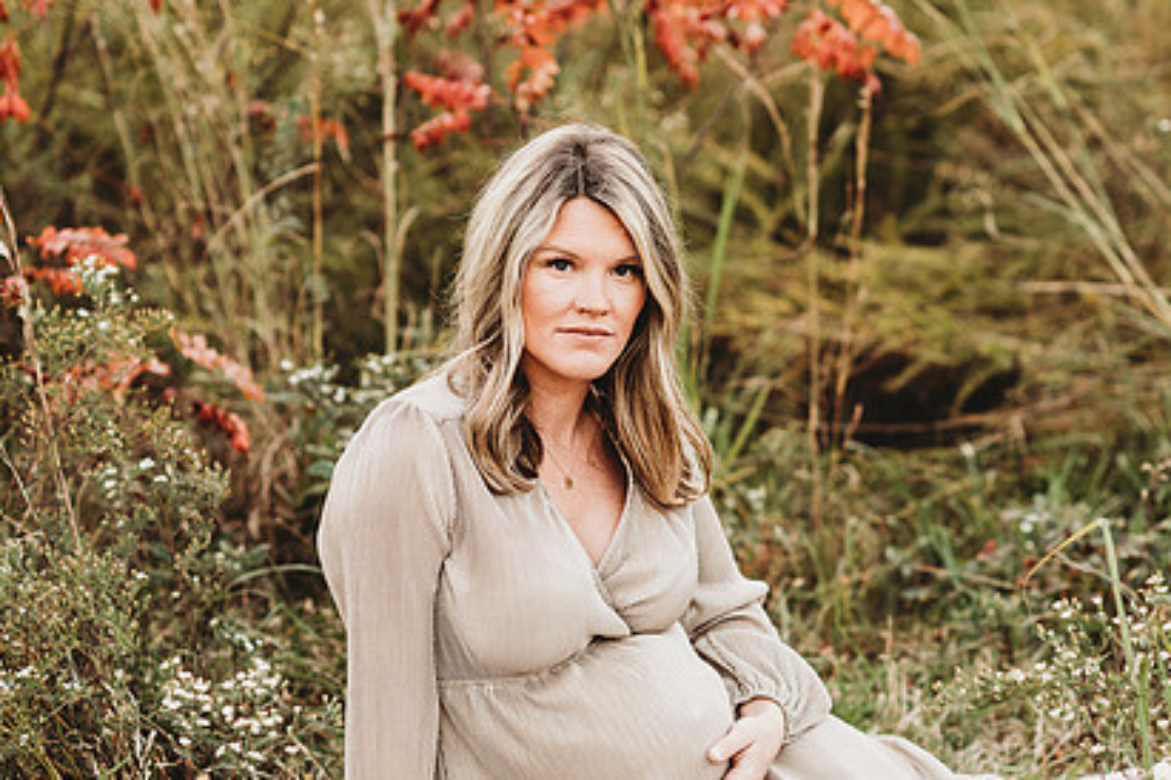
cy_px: 483
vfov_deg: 11.4
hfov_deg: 17.0
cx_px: 724
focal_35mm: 120
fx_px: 3903
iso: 200
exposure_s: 1/320
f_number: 2.2
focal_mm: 85
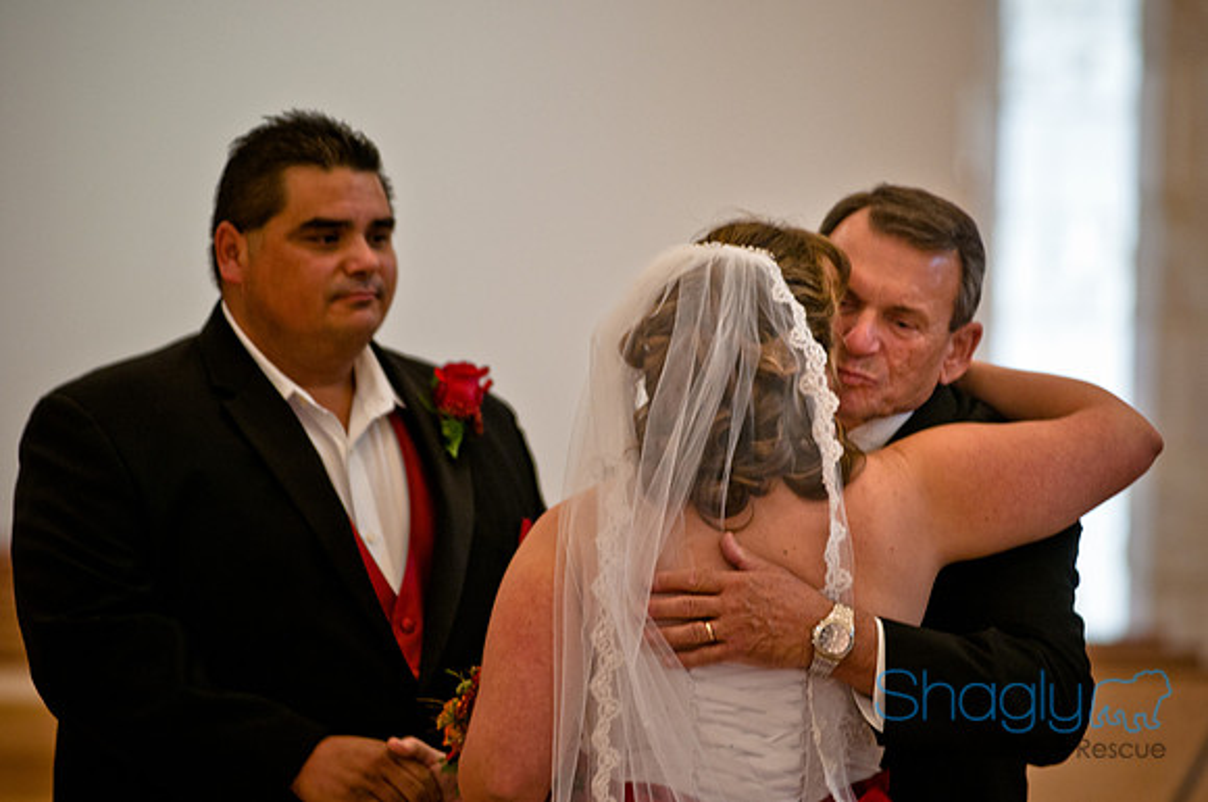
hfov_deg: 7.4
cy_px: 401
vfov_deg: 4.9
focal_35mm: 278
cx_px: 604
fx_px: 9299
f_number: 2.8
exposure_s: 1/100
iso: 640
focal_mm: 185
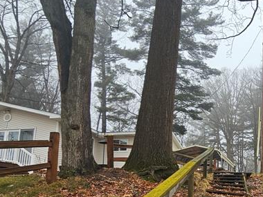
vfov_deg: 39.6
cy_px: 147
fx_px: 266
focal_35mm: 35
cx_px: 227
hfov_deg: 48.2
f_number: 2.2
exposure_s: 1/318
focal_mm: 2.2
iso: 50
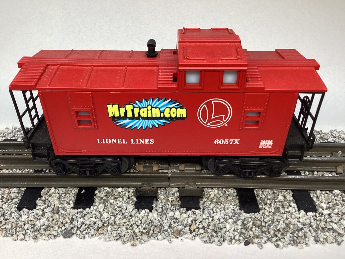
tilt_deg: -35.7
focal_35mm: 31
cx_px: 172
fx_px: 309
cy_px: 130
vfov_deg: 45.4
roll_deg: +0.3
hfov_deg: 58.4
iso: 64
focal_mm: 3.3
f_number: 2.4
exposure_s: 1/120
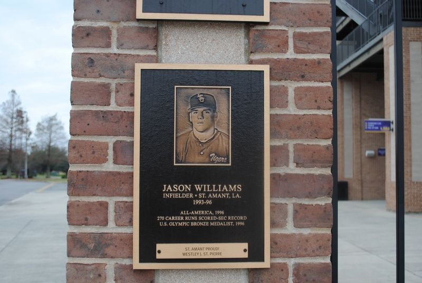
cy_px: 142
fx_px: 458
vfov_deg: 34.3
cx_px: 211
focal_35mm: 39
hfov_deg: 49.5
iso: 100
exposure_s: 1/160
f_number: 6.3
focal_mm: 26
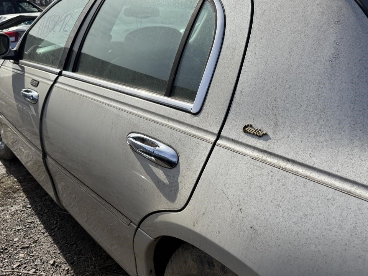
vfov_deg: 44.1
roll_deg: +1.6
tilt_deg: -19.7
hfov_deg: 56.7
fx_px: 340
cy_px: 130
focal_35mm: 32
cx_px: 199
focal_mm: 6.76
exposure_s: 1/5714
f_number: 1.78
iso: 80
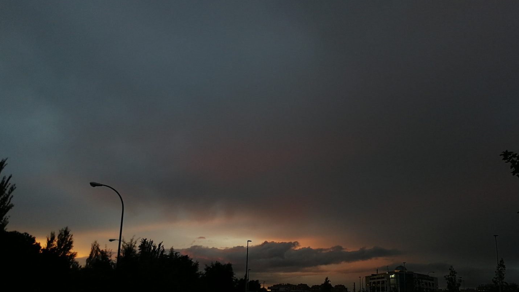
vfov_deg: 35.2
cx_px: 279
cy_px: 198
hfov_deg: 59.4
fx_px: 454
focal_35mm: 33
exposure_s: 1/50
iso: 50
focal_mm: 3.95
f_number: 2.2
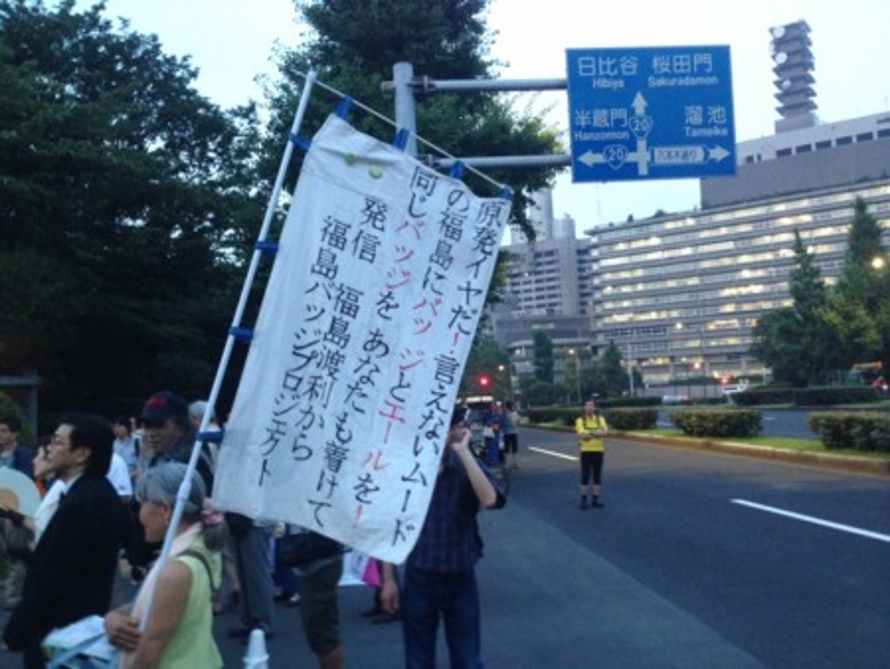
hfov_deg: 55.3
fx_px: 849
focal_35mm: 33
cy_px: 334
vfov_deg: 43.0
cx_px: 445
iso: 200
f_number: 2.4
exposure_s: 1/20
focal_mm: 4.13
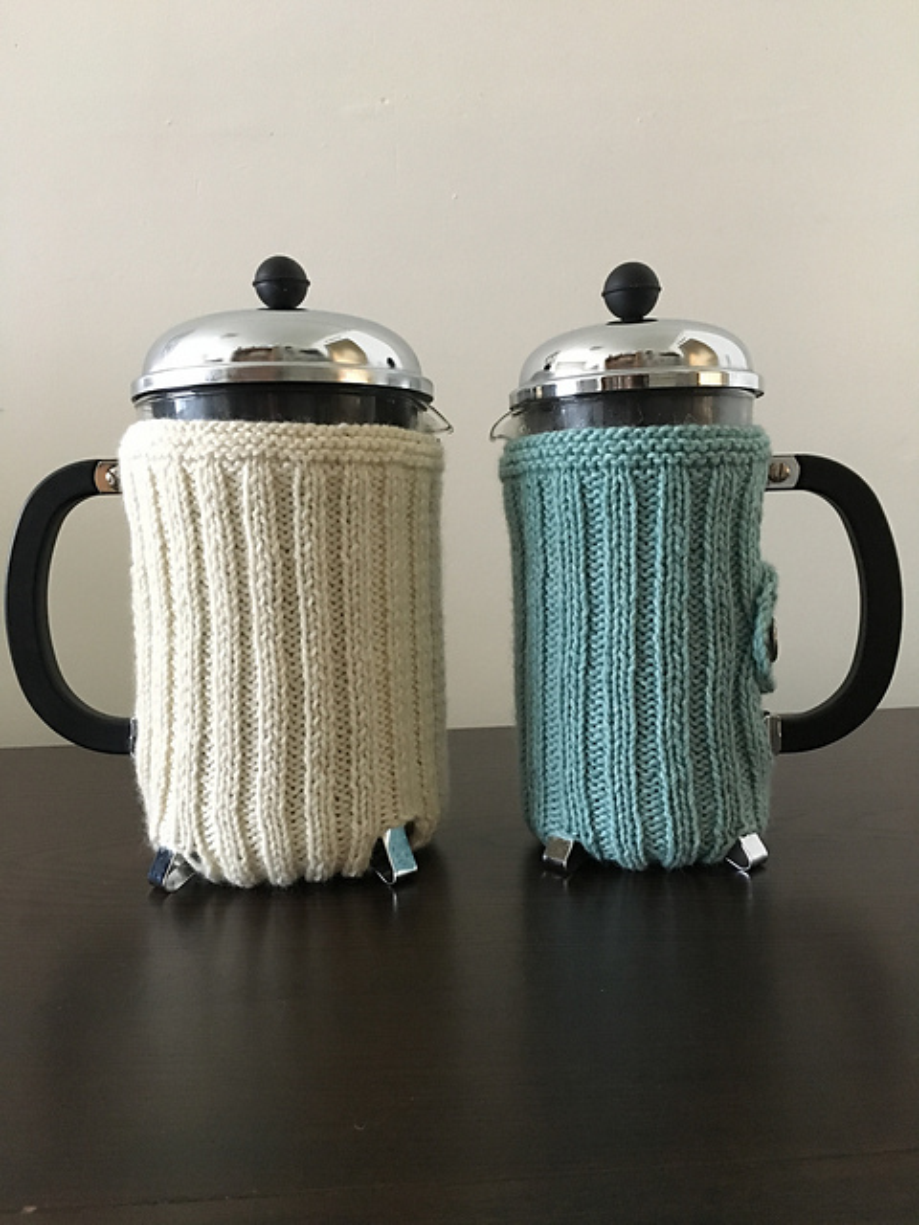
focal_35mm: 29
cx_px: 460
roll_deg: +1.2
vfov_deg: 61.7
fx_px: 1027
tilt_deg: -3.0
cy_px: 612
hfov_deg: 48.2
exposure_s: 1/15
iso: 320
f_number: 2.2
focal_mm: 4.15
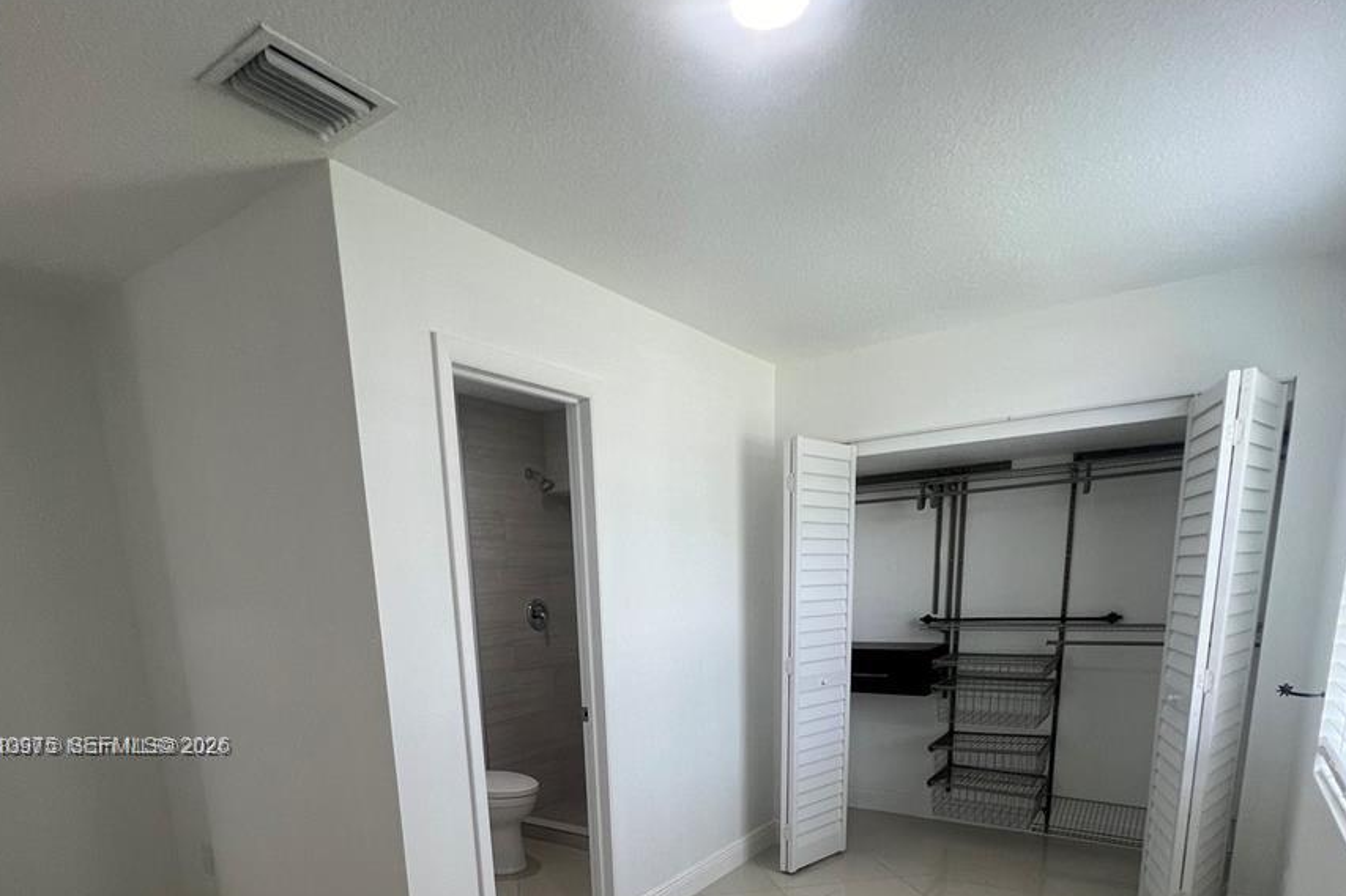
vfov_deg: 58.3
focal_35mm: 19
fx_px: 710
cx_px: 648
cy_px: 748
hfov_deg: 86.9
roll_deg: +2.7
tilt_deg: -12.3
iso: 80
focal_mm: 1.57
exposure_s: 1/120
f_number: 1.8
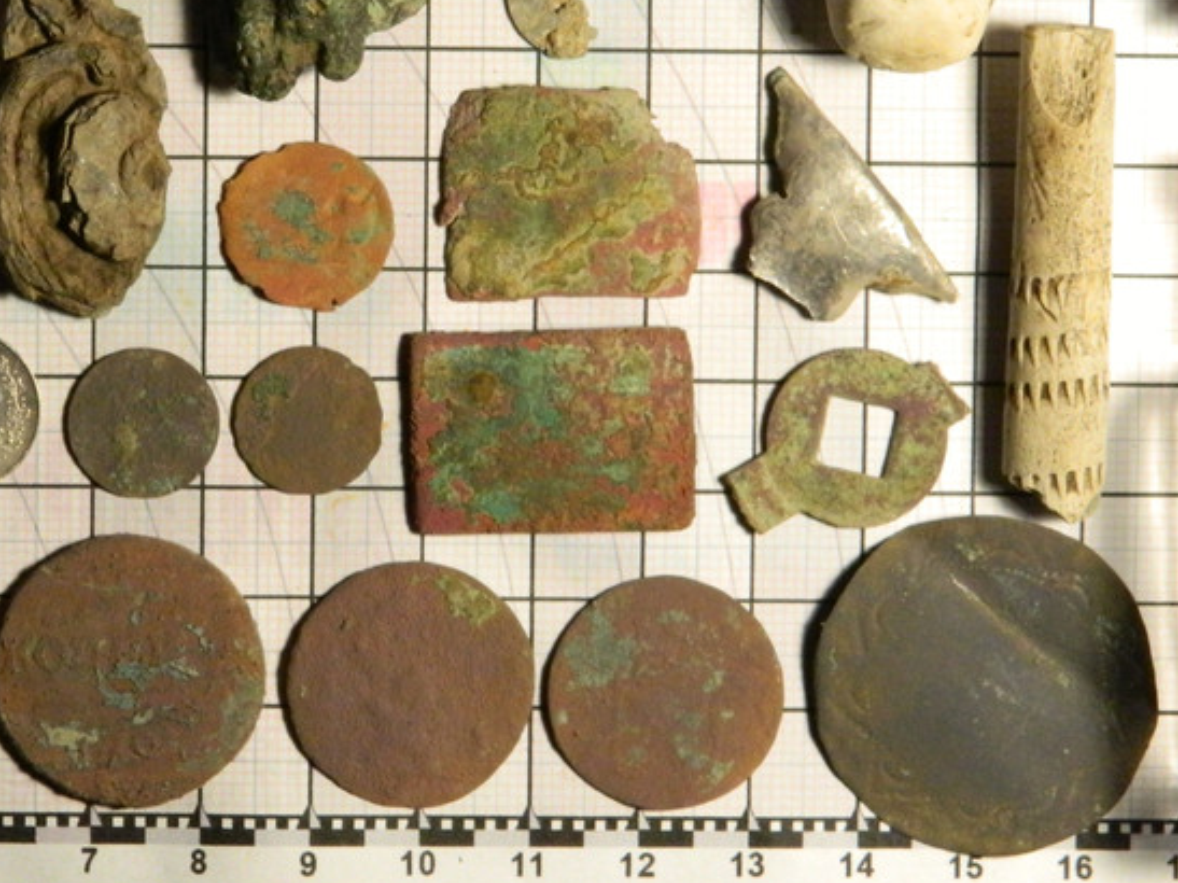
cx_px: 384
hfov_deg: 12.0
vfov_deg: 9.0
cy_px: 241
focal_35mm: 164
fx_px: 5580
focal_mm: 15.1
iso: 400
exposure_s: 1/50
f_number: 4.2
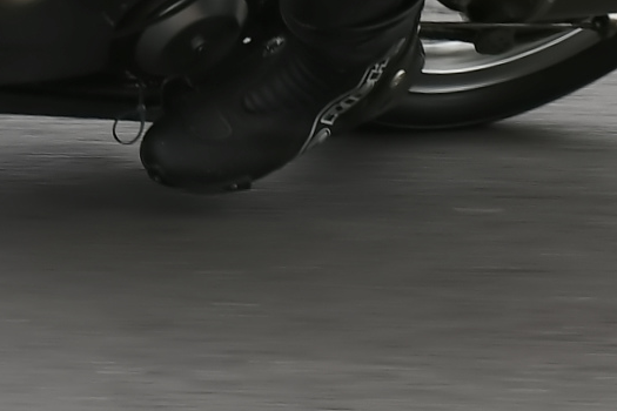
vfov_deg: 1.6
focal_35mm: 857
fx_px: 14687
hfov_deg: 2.4
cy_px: -280
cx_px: 145
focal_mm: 150
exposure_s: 1/250
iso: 360
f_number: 5
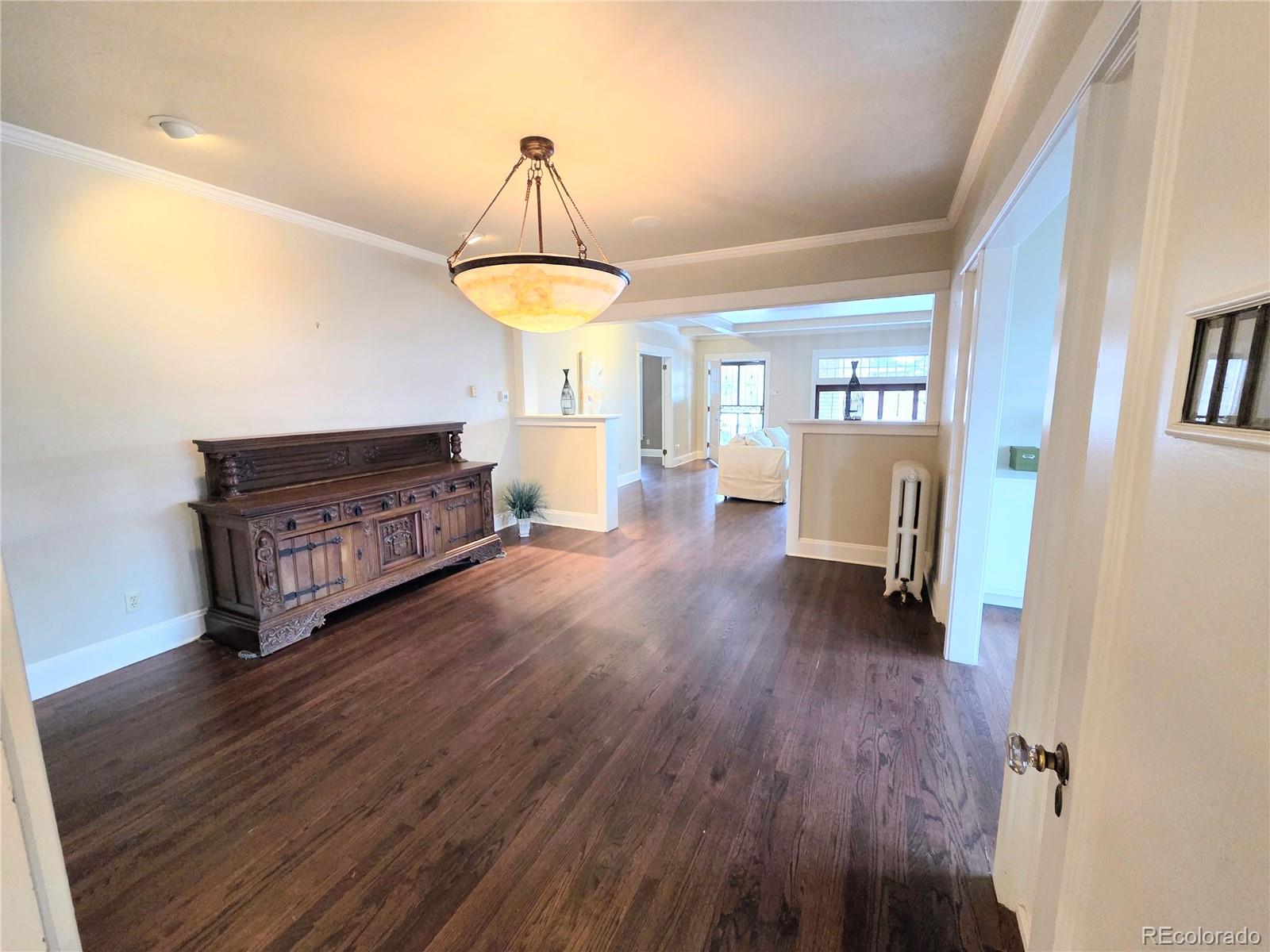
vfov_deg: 89.9
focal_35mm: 13
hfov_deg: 106.2
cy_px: 476
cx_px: 635
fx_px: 477
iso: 500
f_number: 2.2
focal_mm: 2.2
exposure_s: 1/60
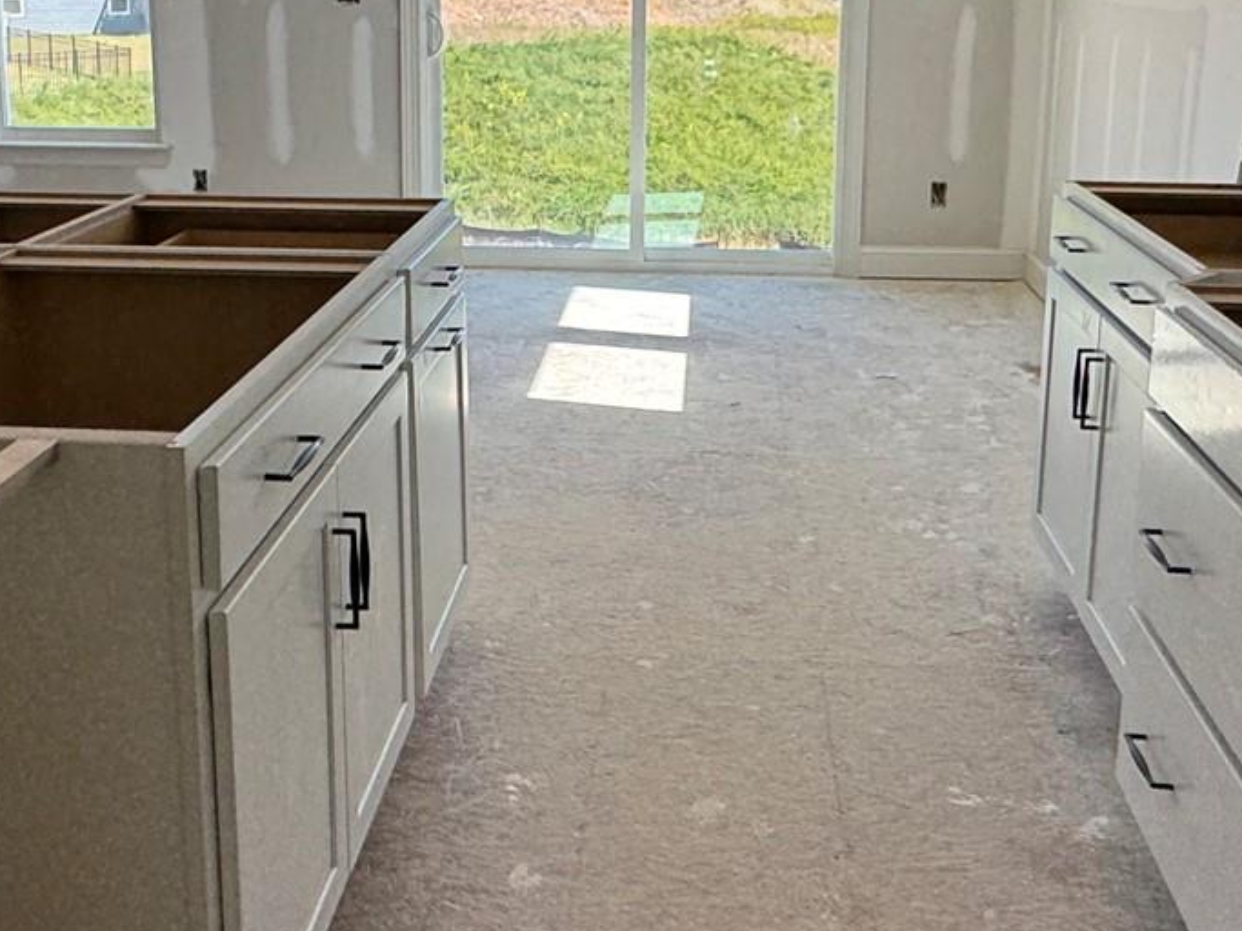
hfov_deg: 44.8
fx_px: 1507
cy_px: 242
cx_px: 615
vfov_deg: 33.7
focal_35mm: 42
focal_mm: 2.22
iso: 40
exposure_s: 1/138
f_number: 2.2
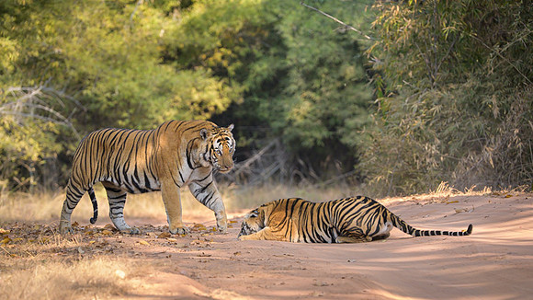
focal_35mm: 292
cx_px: 253
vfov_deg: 4.2
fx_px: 4123
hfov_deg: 7.4
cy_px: 185
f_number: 4
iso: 1800
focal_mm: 230
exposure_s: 1/1600
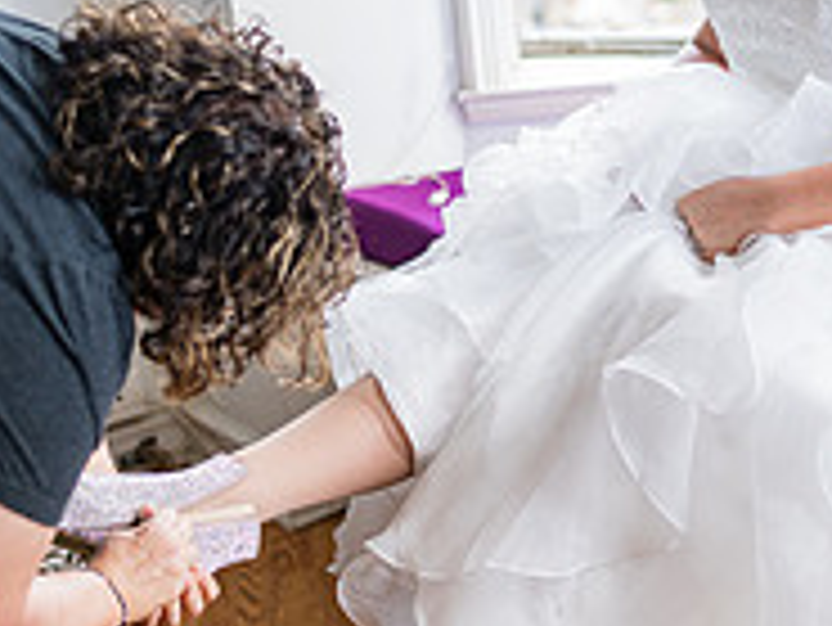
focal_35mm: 82
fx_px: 1972
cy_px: 275
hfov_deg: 23.6
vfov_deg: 18.0
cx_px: 634
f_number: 1.4
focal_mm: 35
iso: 200
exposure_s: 1/320
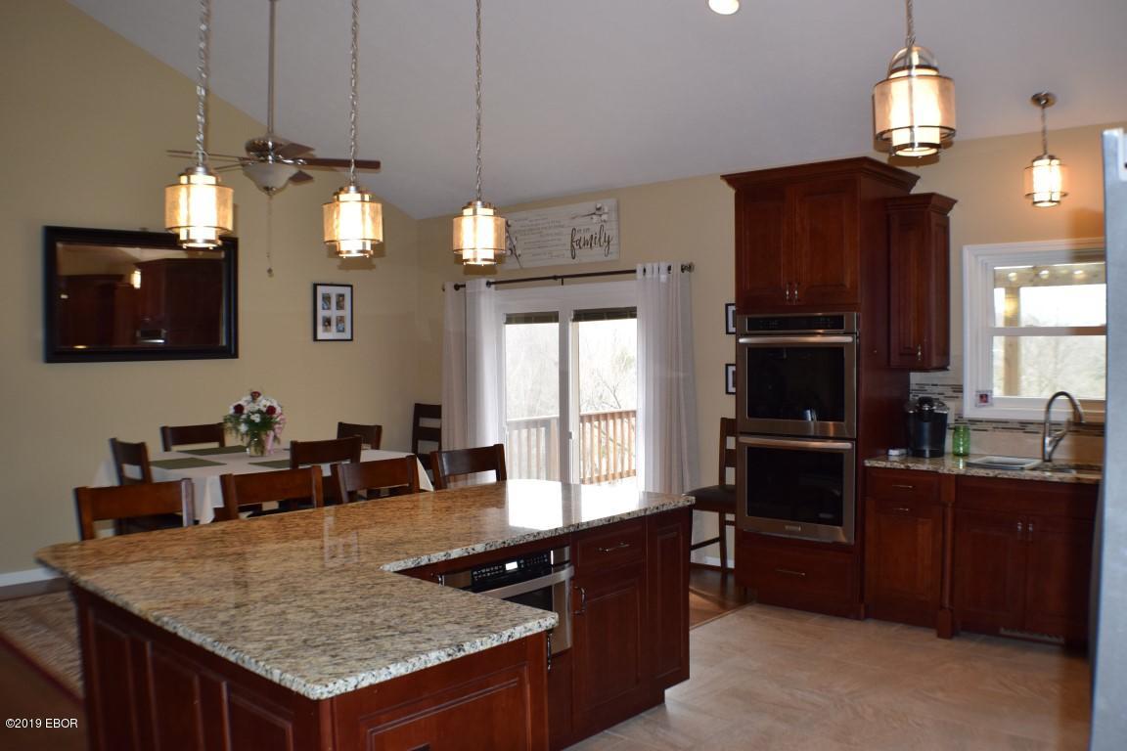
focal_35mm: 39
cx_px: 564
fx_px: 1221
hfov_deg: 49.6
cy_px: 376
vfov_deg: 34.2
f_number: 5.6
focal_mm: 26
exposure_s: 1/125
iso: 800
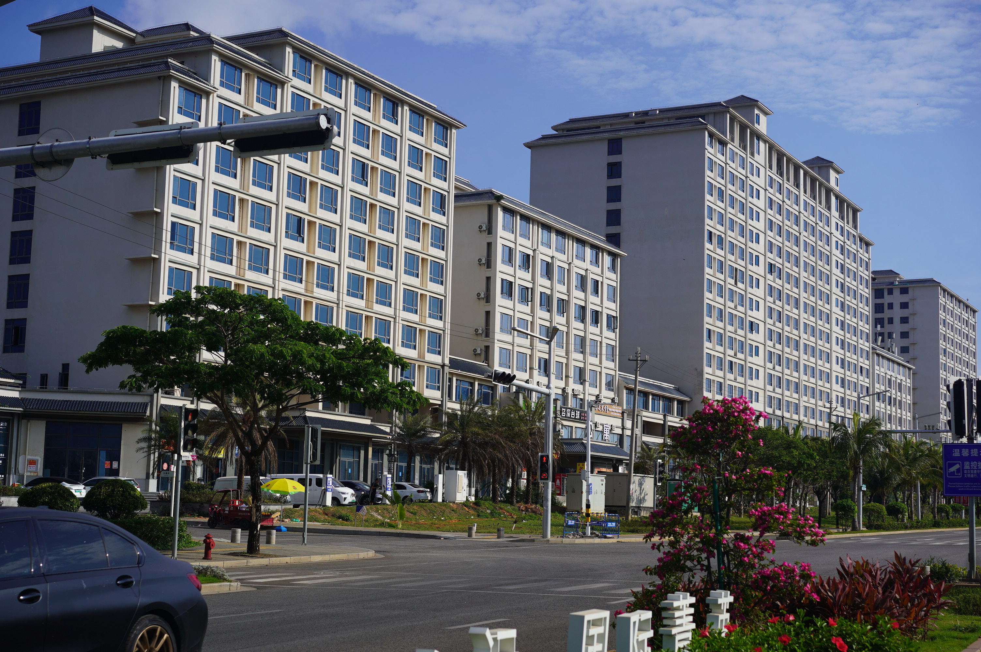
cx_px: 490
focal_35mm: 55
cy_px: 326
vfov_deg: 24.6
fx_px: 1497
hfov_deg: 36.3
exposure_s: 1/1000
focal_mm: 55
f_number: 5
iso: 100
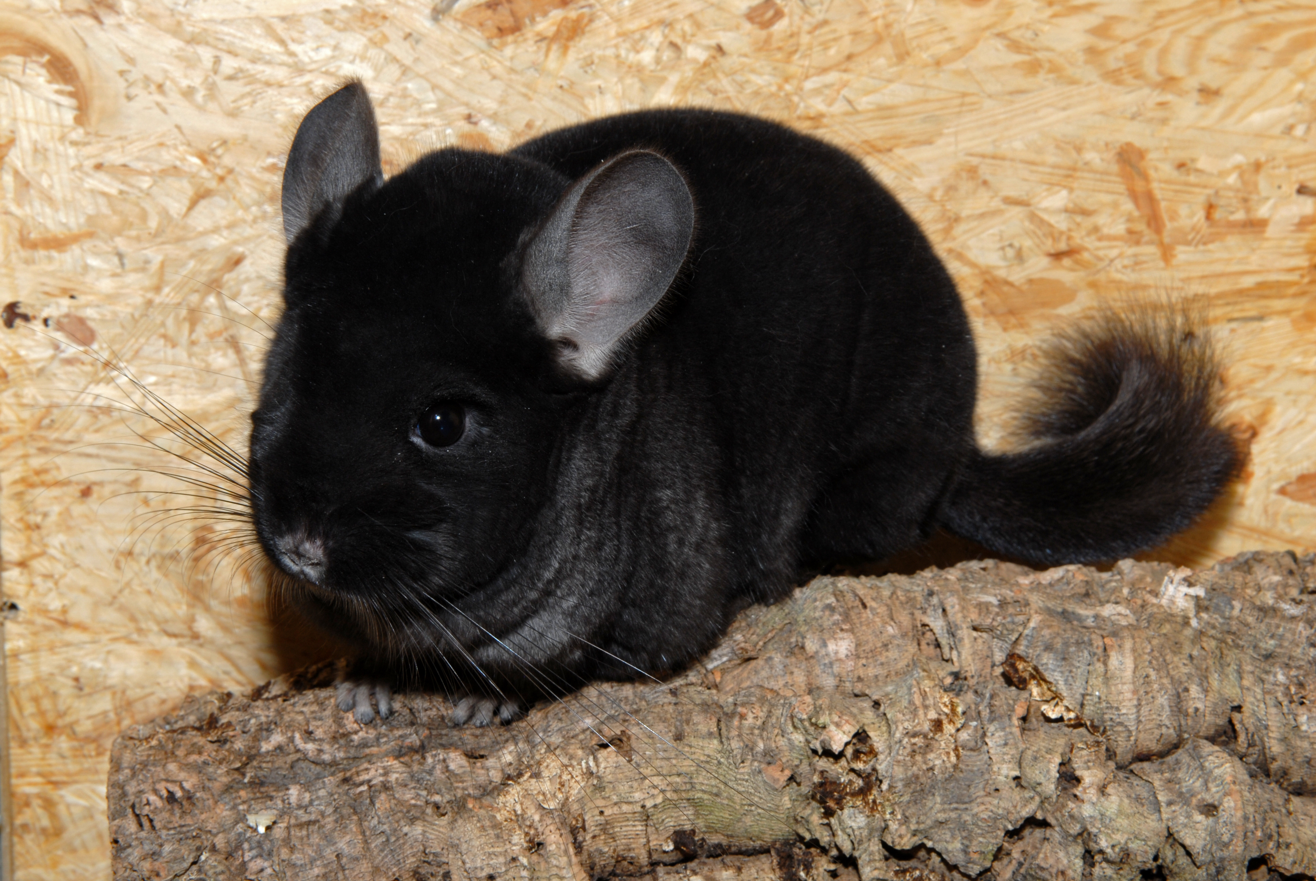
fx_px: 2086
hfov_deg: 35.0
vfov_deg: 23.8
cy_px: 440
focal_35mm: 57
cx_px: 658
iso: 100
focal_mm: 38
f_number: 13
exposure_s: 1/250
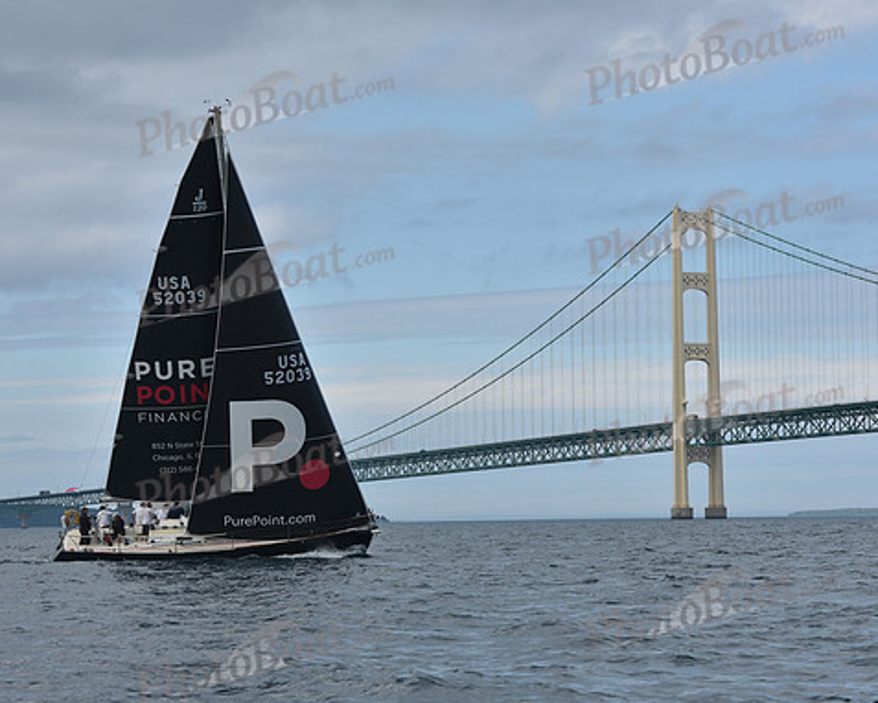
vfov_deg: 14.7
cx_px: 491
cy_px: 349
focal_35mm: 105
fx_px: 2730
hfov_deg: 18.3
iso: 250
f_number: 9
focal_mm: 92
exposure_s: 1/800
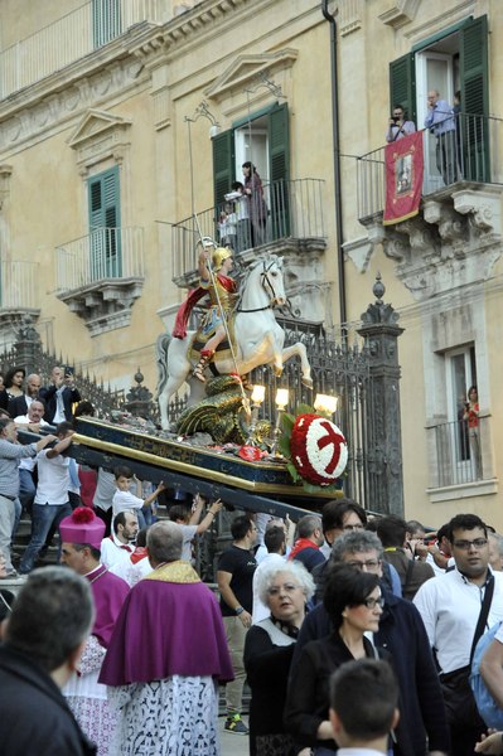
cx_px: 252
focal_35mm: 92
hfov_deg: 14.8
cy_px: 378
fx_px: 1931
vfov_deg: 22.2
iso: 4000
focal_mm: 92
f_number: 5
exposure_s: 1/160
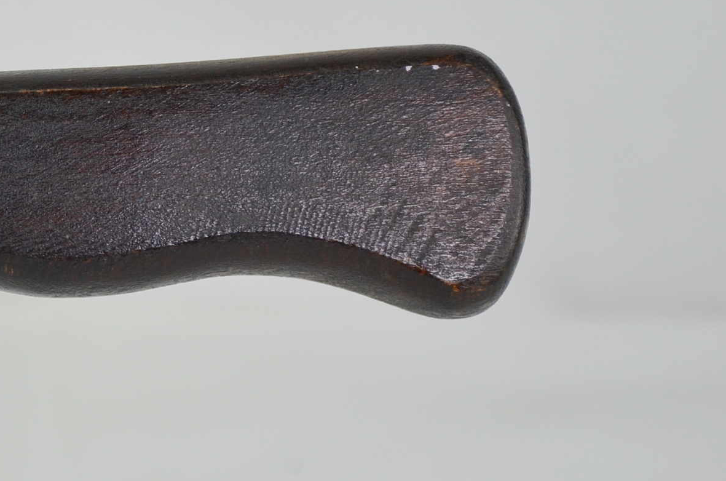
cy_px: 173
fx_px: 3904
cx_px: -6
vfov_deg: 7.0
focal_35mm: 194
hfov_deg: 10.5
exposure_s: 1/250
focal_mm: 62
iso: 400
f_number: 5
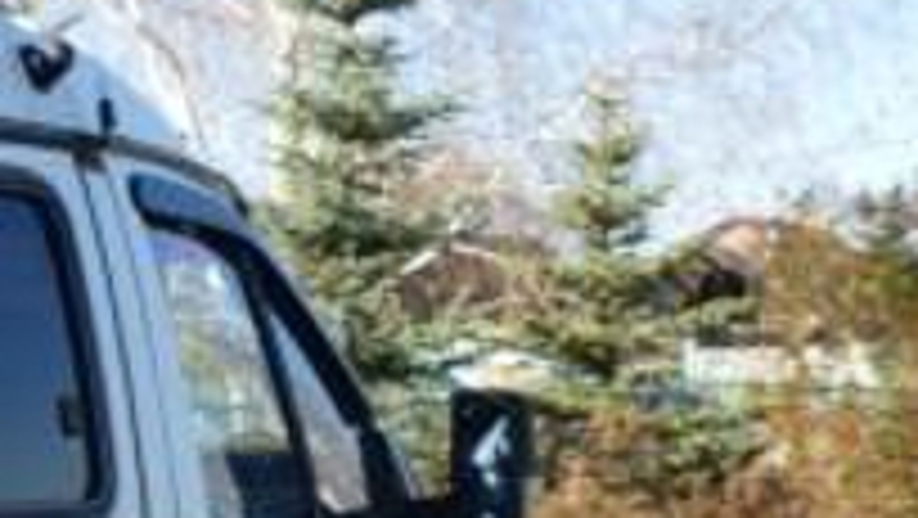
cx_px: -698
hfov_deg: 17.6
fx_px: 2435
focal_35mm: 100
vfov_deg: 12.1
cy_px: 320
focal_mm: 9.46
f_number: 2.9
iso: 125
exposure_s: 1/1000
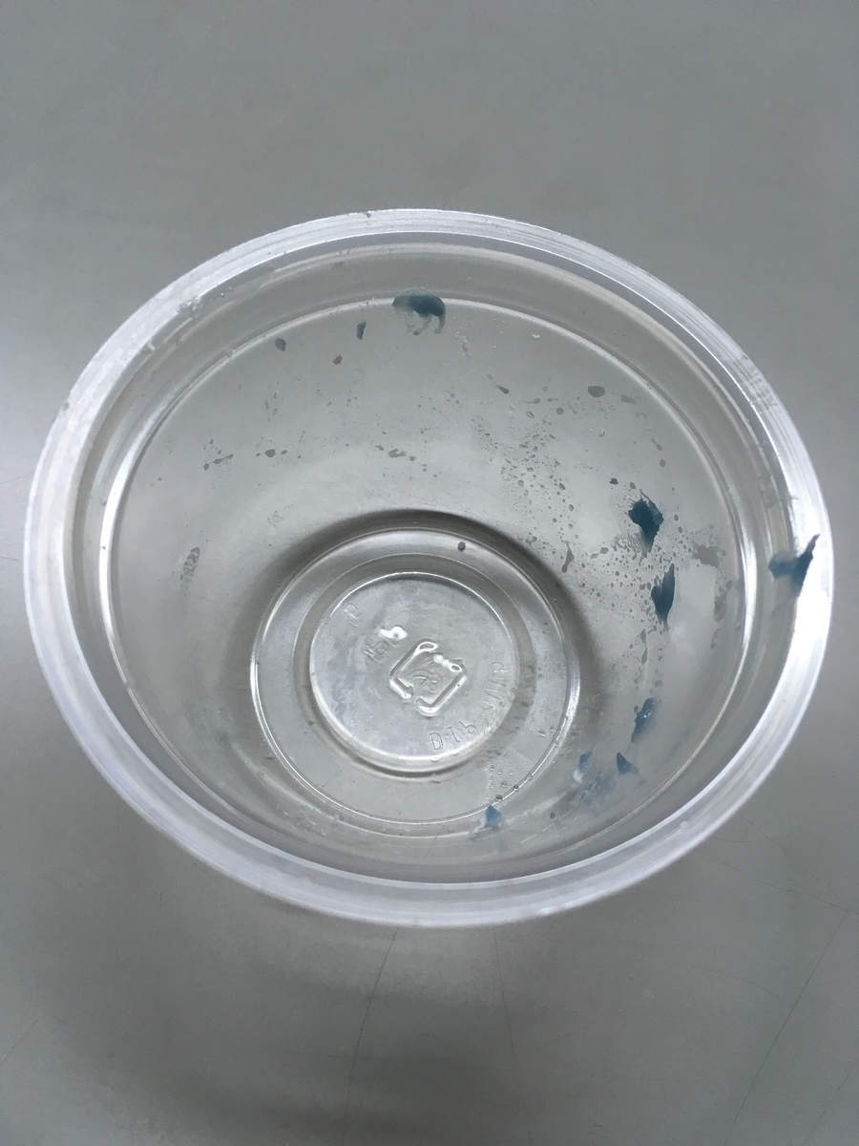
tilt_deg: -63.6
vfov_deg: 61.7
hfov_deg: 48.2
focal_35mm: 29
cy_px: 573
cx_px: 430
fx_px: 960
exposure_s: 1/30
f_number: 2.2
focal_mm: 4.15
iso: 32
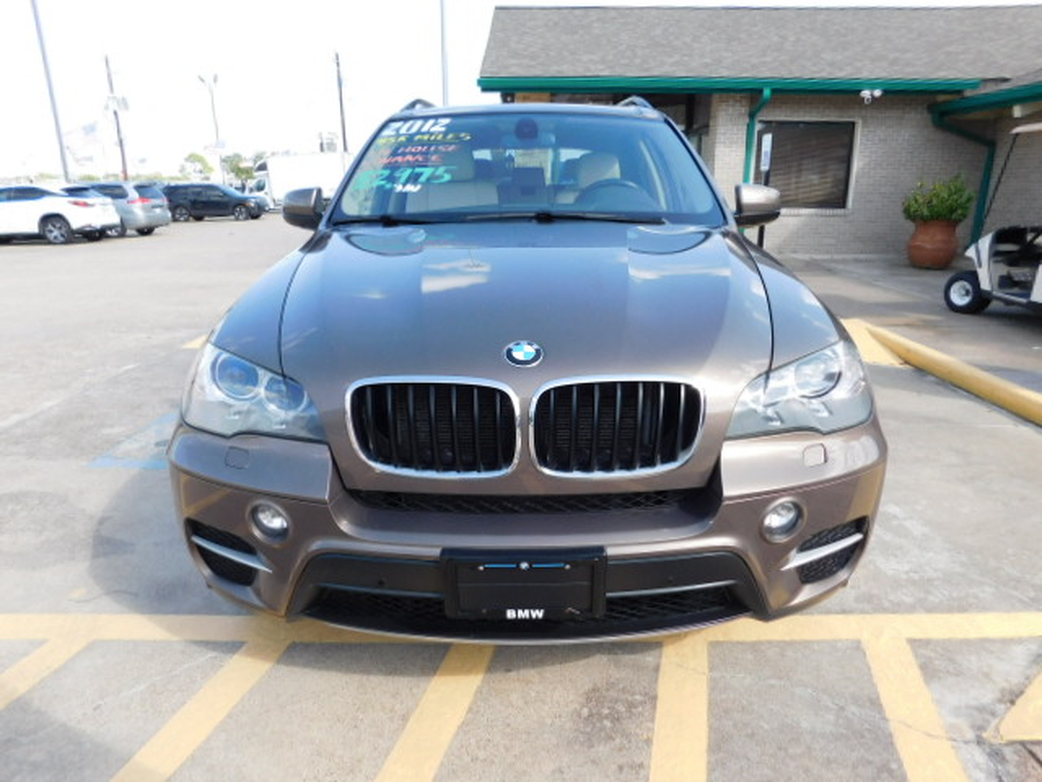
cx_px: 521
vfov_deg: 58.9
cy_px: 391
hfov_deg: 73.9
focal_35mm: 23
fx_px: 692
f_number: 3
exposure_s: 1/500
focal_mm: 4
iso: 125
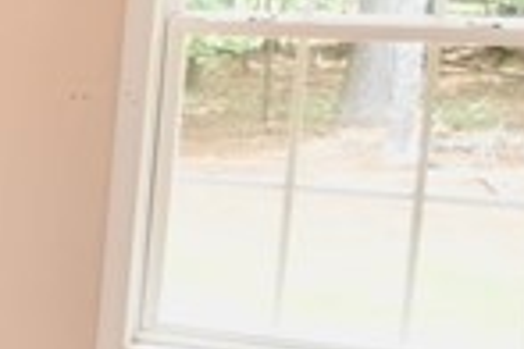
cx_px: -888
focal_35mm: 111
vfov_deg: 12.3
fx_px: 1616
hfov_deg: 12.4
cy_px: 164
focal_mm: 10
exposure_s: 1/60
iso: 400
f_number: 4
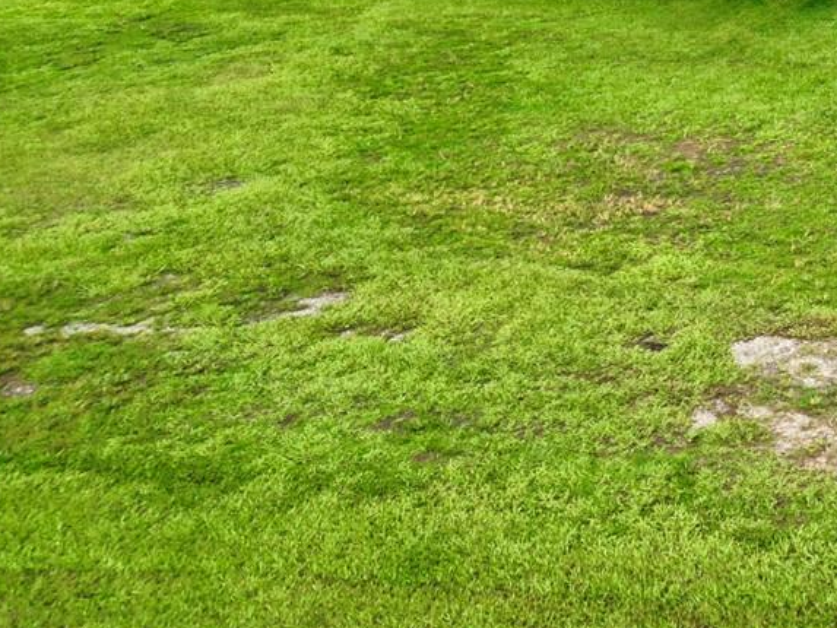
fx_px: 1620
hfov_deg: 24.4
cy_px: -158
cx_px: 1151
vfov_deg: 20.3
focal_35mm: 67
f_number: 1.7
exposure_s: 1/320
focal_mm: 6.72
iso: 100
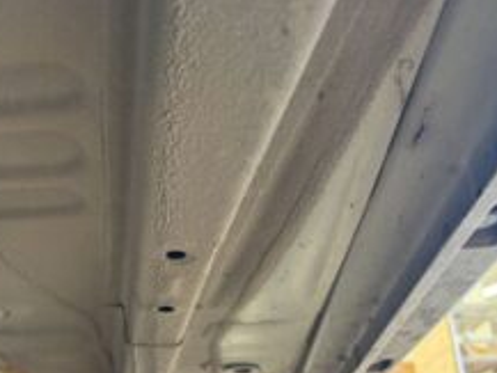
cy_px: 260
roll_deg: +0.9
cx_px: 183
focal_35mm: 42
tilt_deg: +23.2
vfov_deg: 34.0
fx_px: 603
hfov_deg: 44.4
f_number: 1.6
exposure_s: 1/60
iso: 250
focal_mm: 5.96
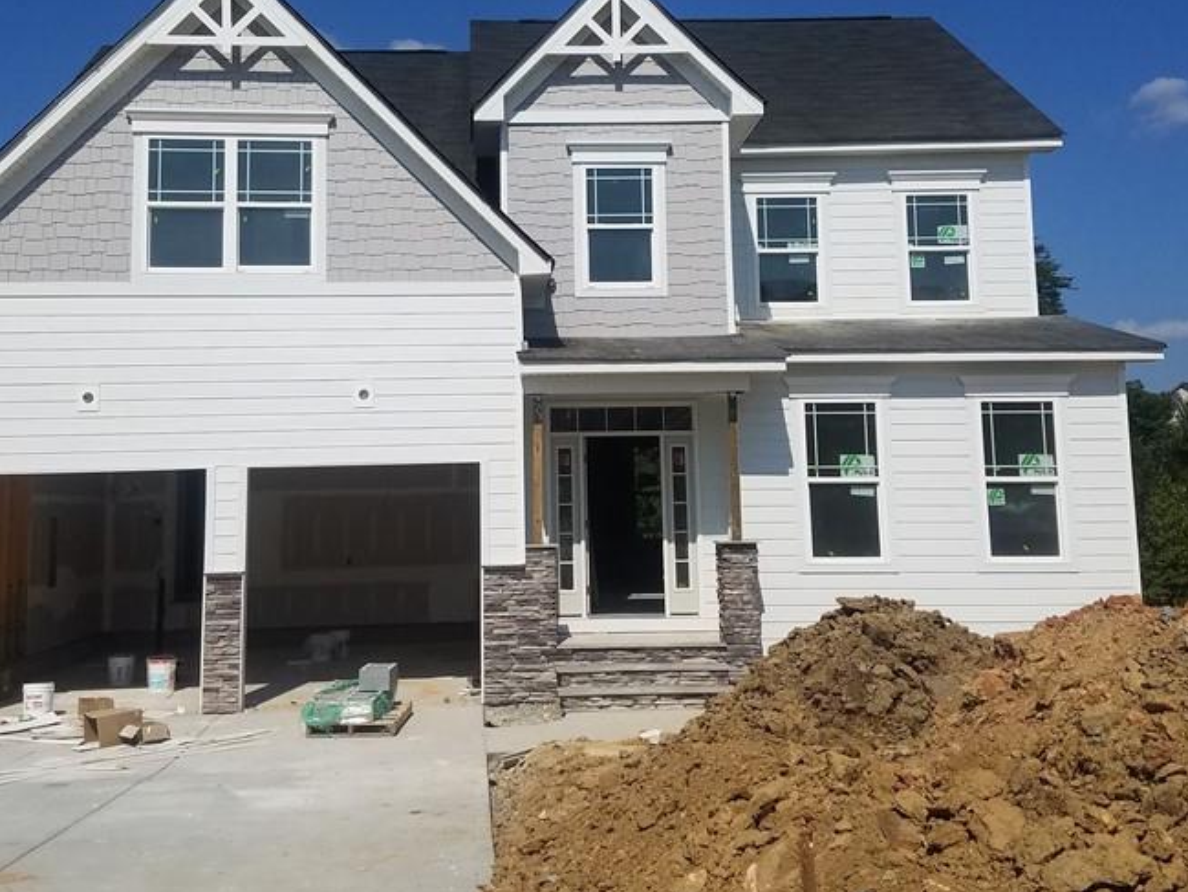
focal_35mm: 41
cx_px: 525
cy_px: 344
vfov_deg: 35.0
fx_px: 1407
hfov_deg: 45.7
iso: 50
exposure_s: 1/8320
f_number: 1.7
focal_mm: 4.2
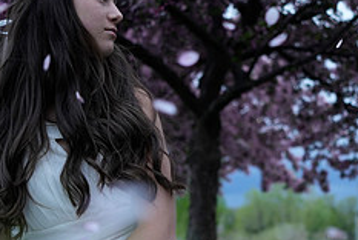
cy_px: 141
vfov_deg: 15.7
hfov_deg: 23.2
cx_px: 257
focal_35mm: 87
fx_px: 866
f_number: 2.8
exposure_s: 1/500
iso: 400
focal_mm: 35
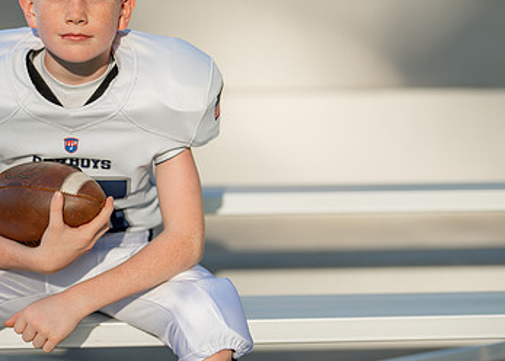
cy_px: 186
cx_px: 90
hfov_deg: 20.9
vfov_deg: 15.2
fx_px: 1348
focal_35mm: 94
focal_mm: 50
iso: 100
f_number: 1.2
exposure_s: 1/4000
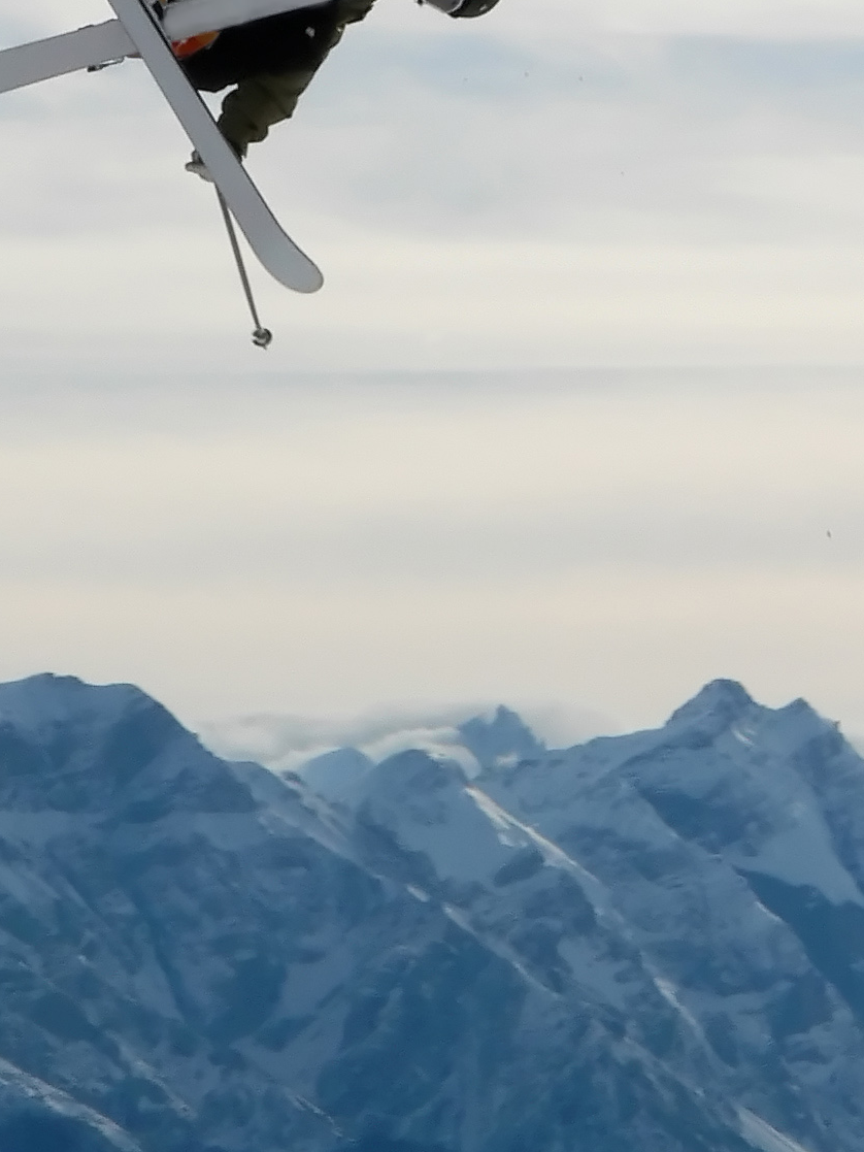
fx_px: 11213
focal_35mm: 337
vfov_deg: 5.9
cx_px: 736
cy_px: 55
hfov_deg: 4.4
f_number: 8
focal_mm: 24.6
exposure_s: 1/640
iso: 80
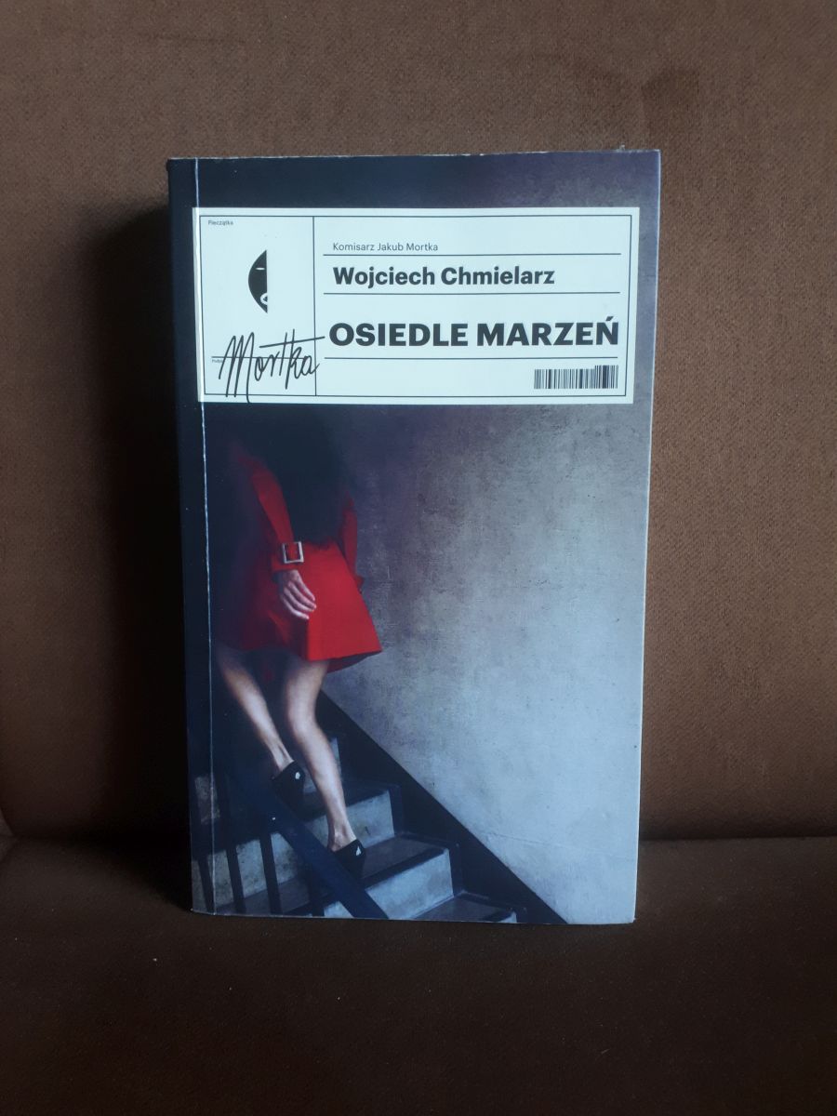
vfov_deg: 65.3
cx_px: 418
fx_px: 870
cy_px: 558
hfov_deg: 51.4
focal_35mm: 27
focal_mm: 3.6
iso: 200
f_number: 1.9
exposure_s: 1/17
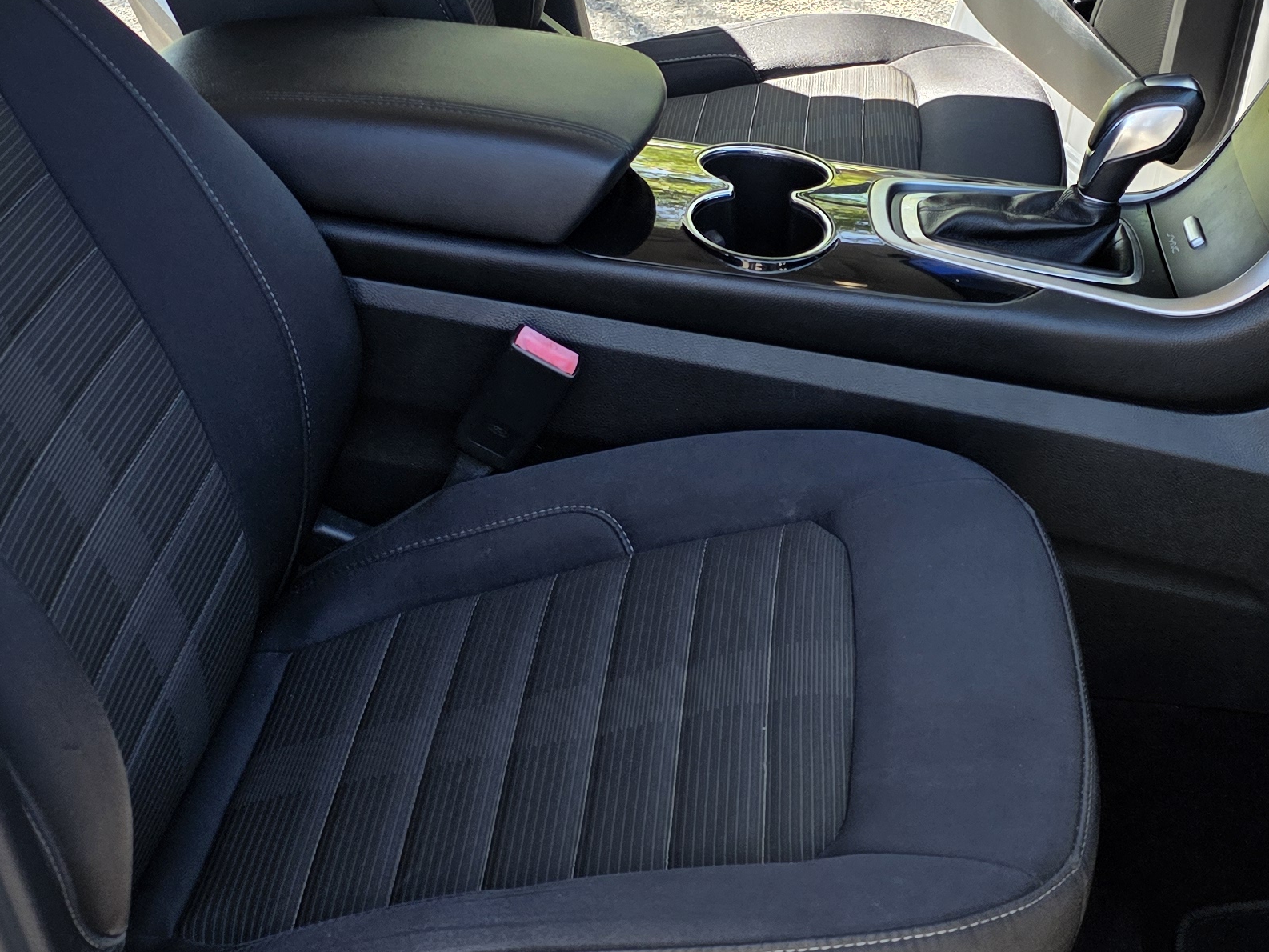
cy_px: 332
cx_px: 791
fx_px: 2127
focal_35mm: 58
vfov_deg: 25.1
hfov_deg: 33.1
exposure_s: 1/70
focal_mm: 6.3
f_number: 1.7
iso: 16
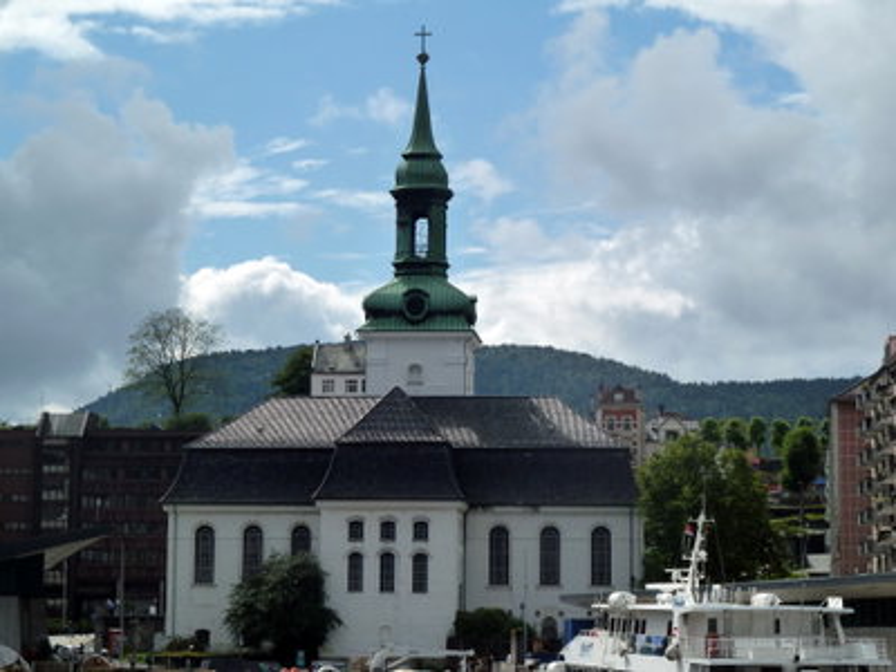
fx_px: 2692
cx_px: 448
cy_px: 336
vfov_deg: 14.2
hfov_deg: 18.9
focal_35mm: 104
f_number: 5.6
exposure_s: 1/800
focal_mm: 17
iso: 125
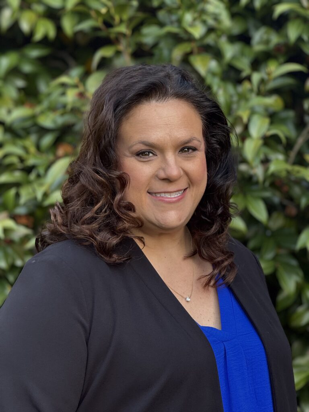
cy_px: 206
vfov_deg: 16.4
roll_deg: -1.8
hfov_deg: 12.3
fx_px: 1428
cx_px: 154
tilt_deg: -2.8
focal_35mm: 120
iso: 80
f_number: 2.8
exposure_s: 1/99
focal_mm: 15.66
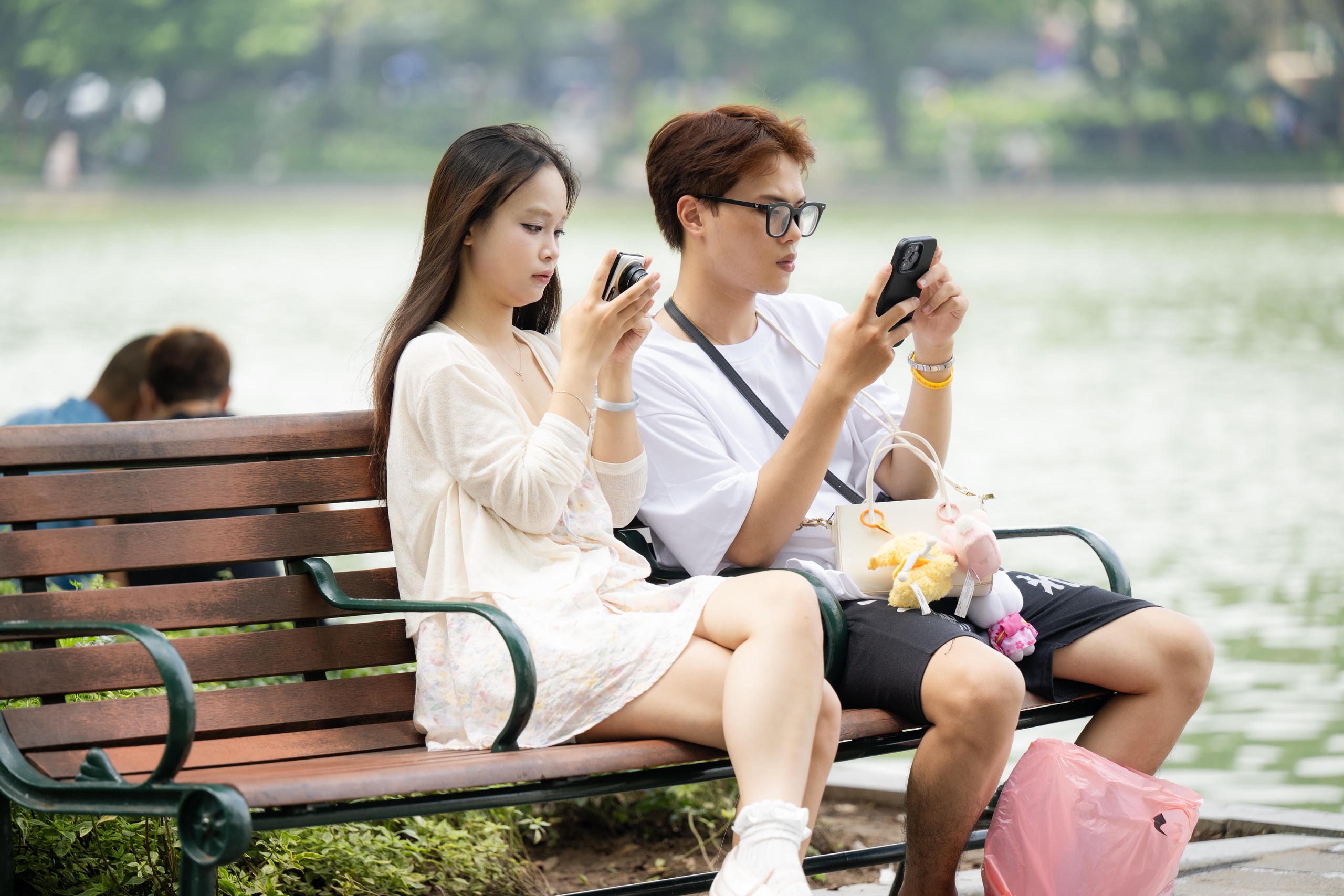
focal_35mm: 155
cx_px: 672
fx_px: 5787
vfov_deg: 8.9
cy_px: 448
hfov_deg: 13.2
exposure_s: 1/640
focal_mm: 155
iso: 320
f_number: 3.5
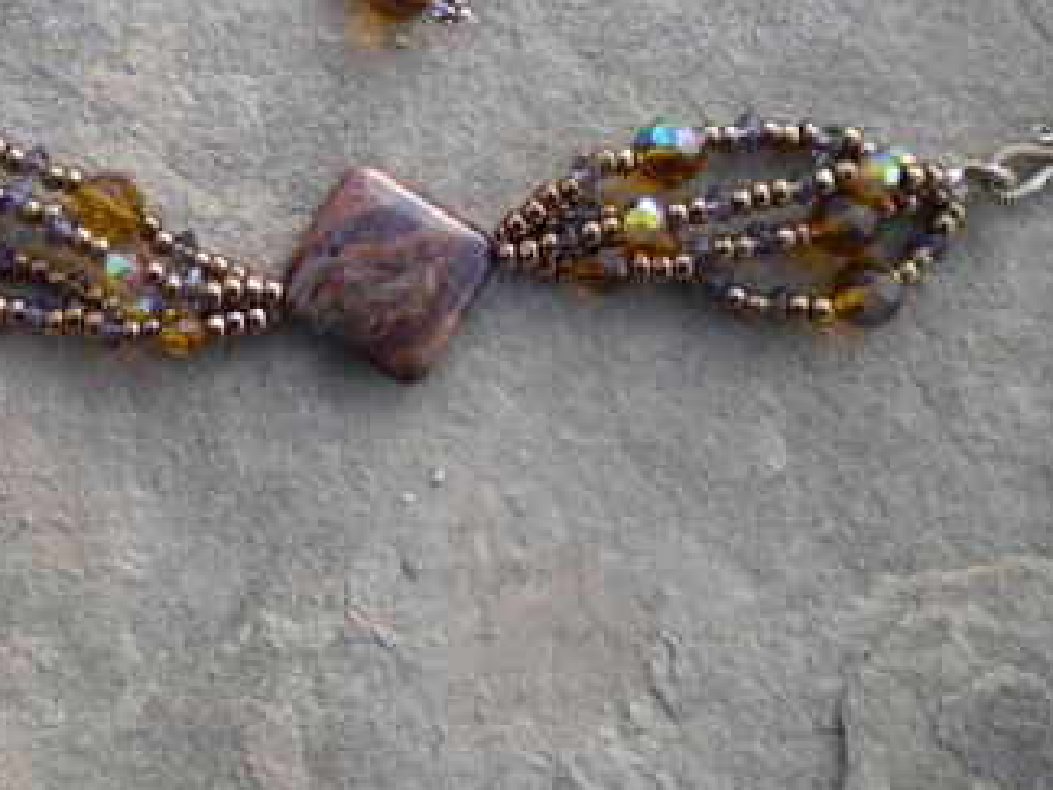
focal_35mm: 54
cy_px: 216
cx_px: 325
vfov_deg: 26.7
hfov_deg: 35.1
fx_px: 1643
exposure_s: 1/60.6
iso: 82
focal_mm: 6.3
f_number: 3.1
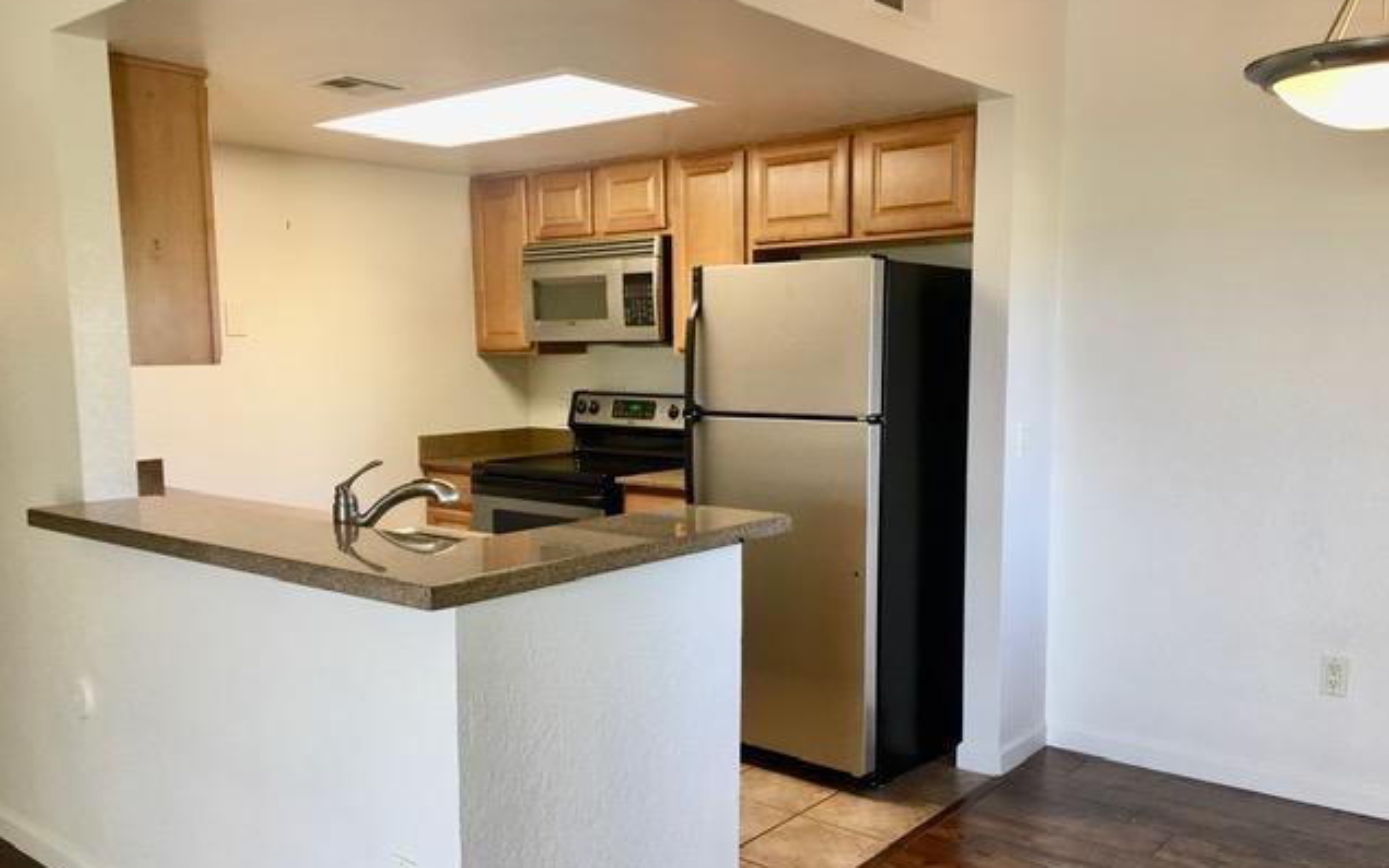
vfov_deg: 40.5
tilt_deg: -7.1
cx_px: 698
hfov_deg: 61.2
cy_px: 492
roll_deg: +0.5
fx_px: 1174
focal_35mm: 31
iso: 40
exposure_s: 1/30
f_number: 2.2
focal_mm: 4.15
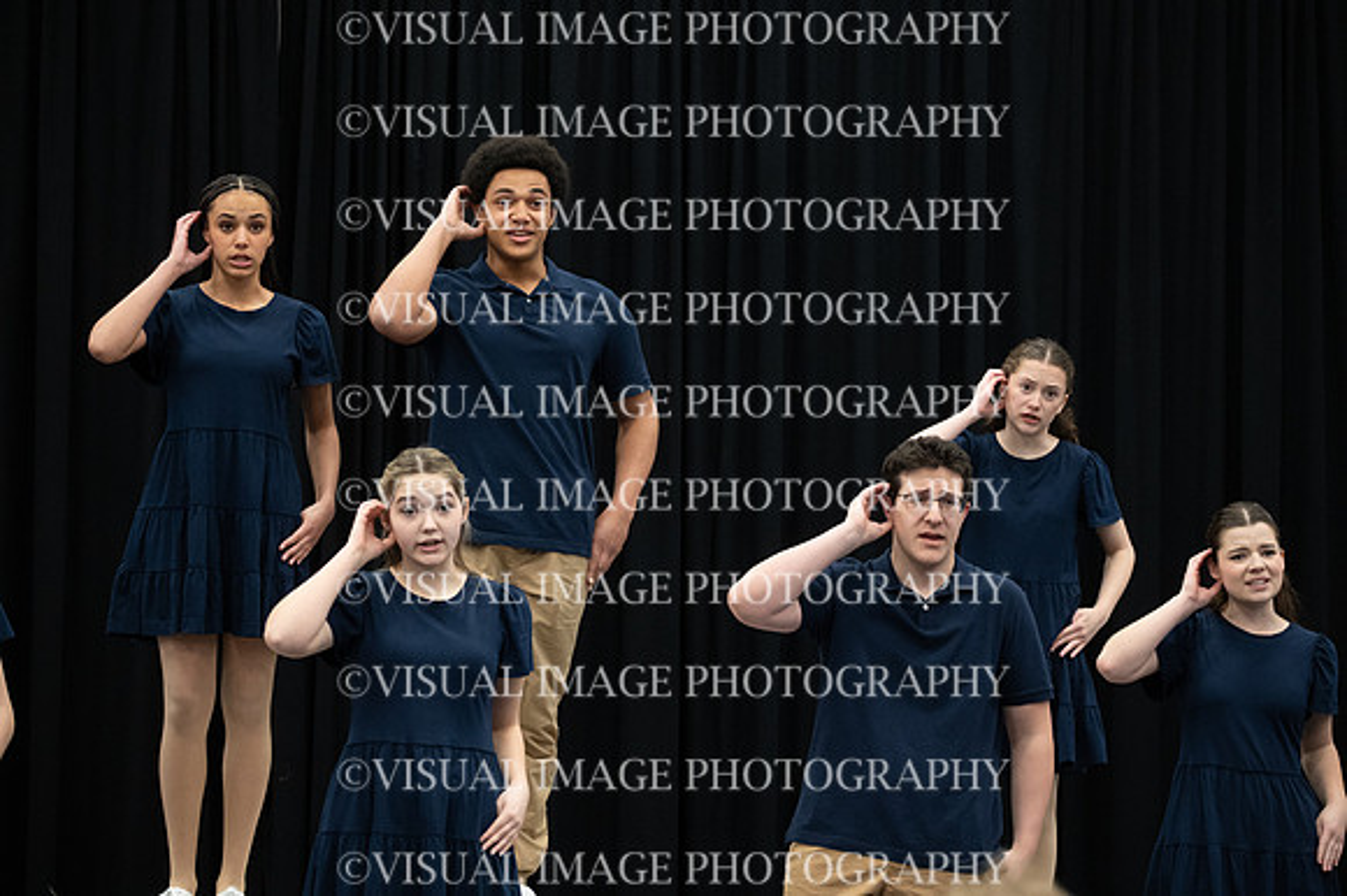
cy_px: 448
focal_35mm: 126
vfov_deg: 10.9
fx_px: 4712
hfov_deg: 16.3
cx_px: 674
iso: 6400
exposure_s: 1/100
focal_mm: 126
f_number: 6.3
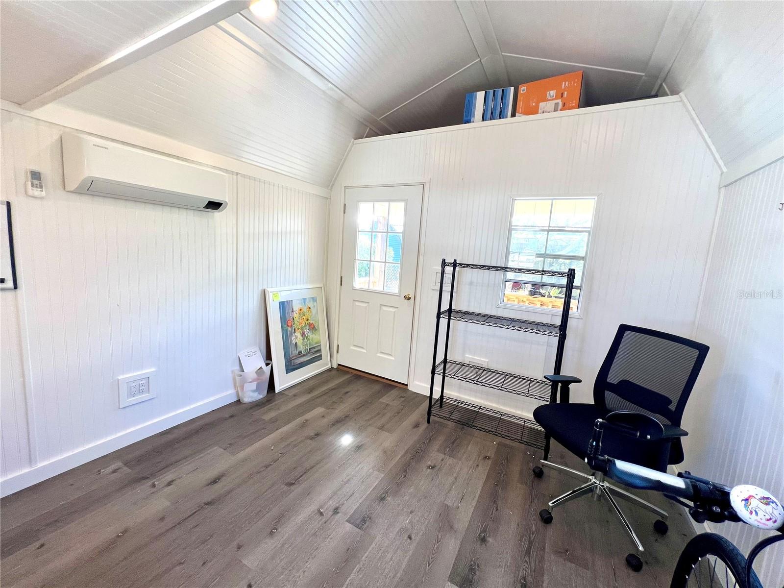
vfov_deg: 89.9
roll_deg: -3.9
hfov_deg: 106.2
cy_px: 294
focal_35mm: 13
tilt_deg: -7.9
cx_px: 392
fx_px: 294
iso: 80
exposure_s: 1/120
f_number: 1.8
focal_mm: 1.57
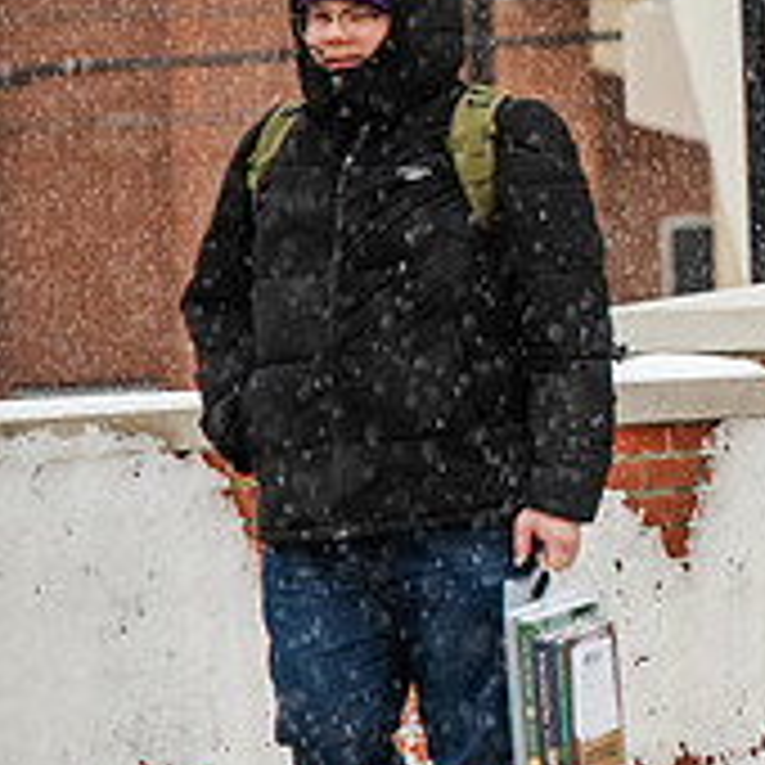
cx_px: 1300
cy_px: 151
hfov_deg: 3.3
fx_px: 13051
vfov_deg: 3.4
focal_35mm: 522
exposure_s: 1/200
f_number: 4.5
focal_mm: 180
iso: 400
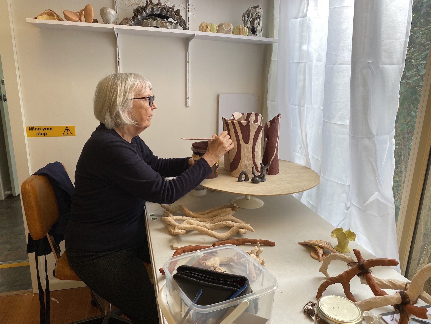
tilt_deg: -14.0
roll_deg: -0.7
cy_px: 162
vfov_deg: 53.1
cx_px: 216
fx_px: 324
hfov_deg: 67.3
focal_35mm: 26
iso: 64
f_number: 1.8
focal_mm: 4.25
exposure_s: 1/100
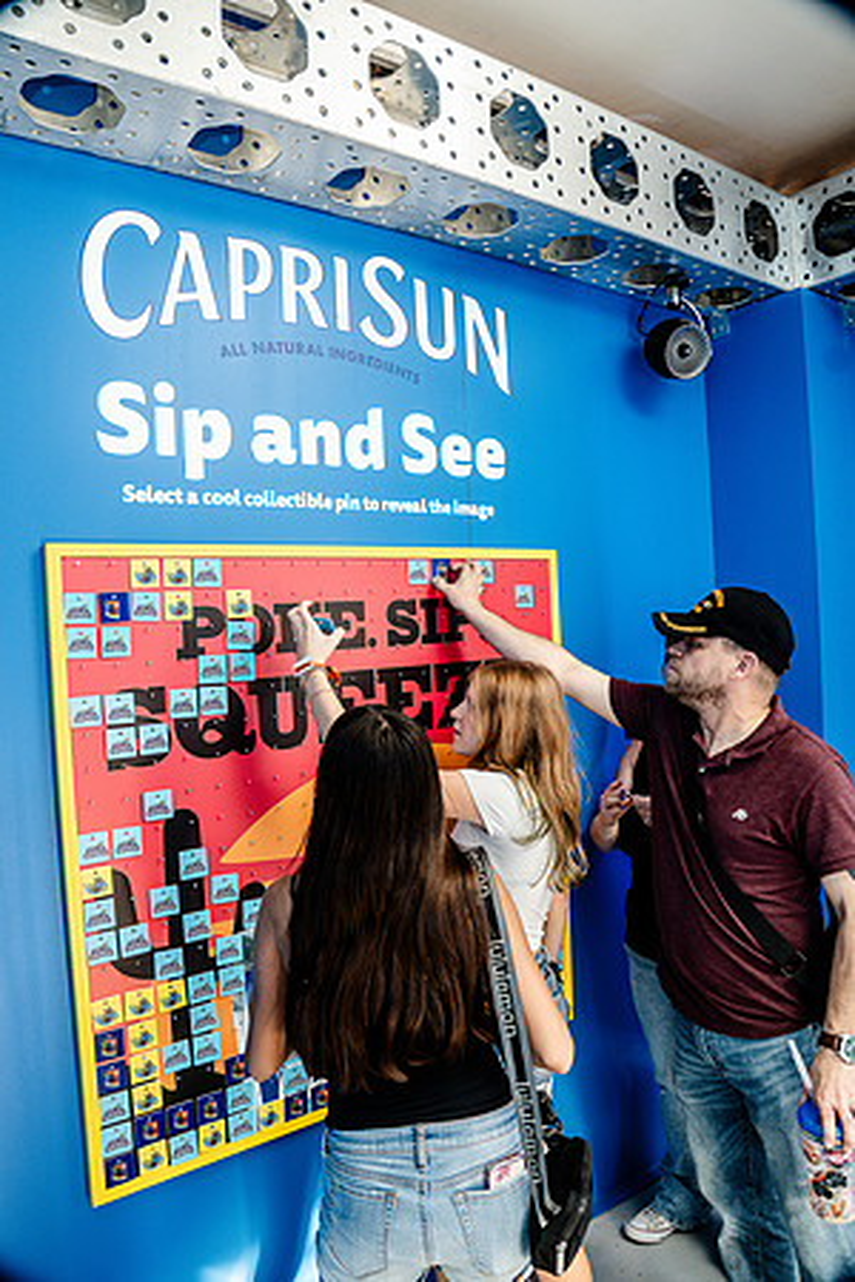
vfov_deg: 73.7
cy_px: 641
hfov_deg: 53.1
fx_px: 855
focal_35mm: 24
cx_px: 428
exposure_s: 1/200
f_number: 4
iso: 800
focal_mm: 24
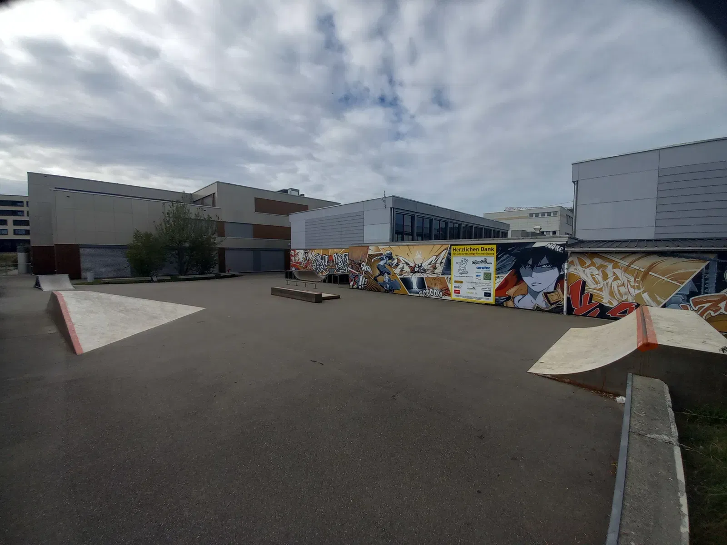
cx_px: 364
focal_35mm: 13
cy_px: 272
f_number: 2.2
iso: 50
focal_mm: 1.42
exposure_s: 1/1769
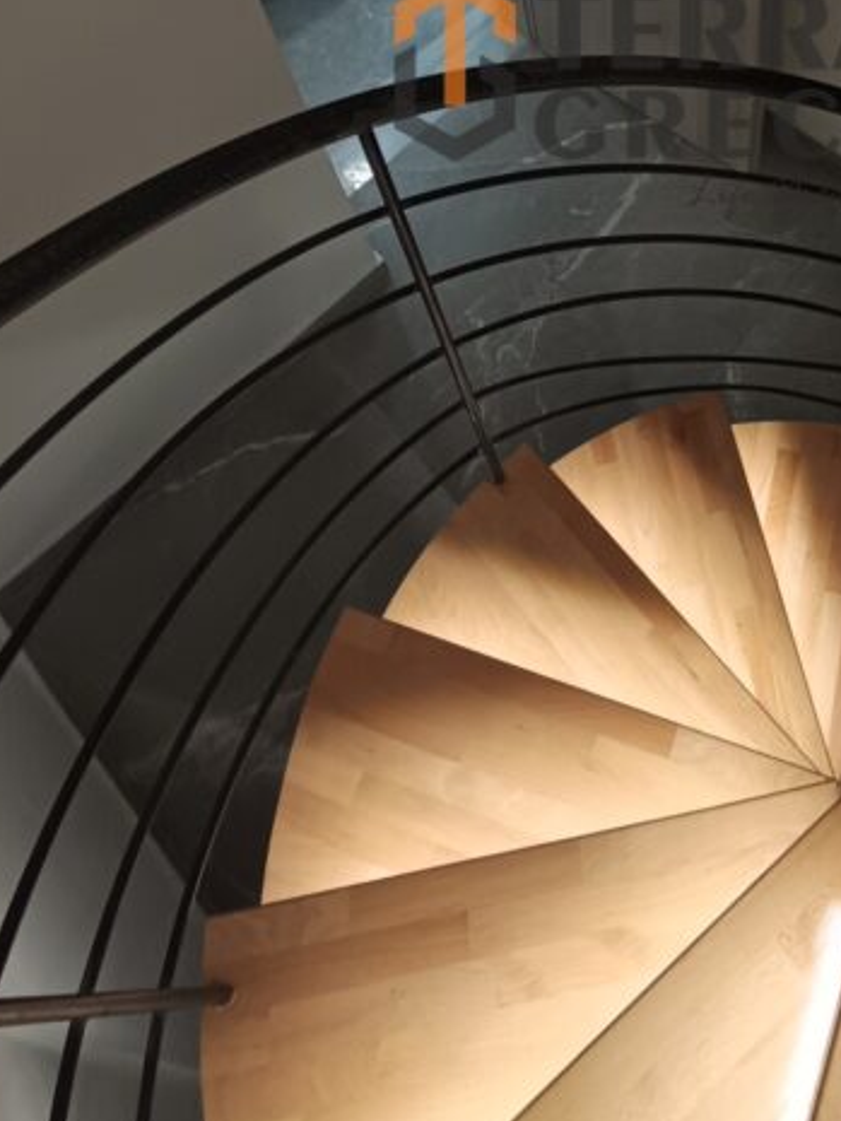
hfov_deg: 41.3
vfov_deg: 48.9
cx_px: 658
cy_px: 96
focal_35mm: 33
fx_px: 1068
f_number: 2.2
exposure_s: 1/50
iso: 287
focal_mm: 1.65
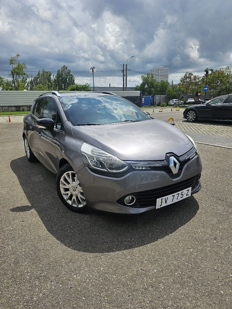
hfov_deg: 58.9
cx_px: 116
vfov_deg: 73.9
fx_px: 205
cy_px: 154
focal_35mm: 23
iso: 10
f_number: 1.7
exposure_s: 1/1429
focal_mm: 6.3
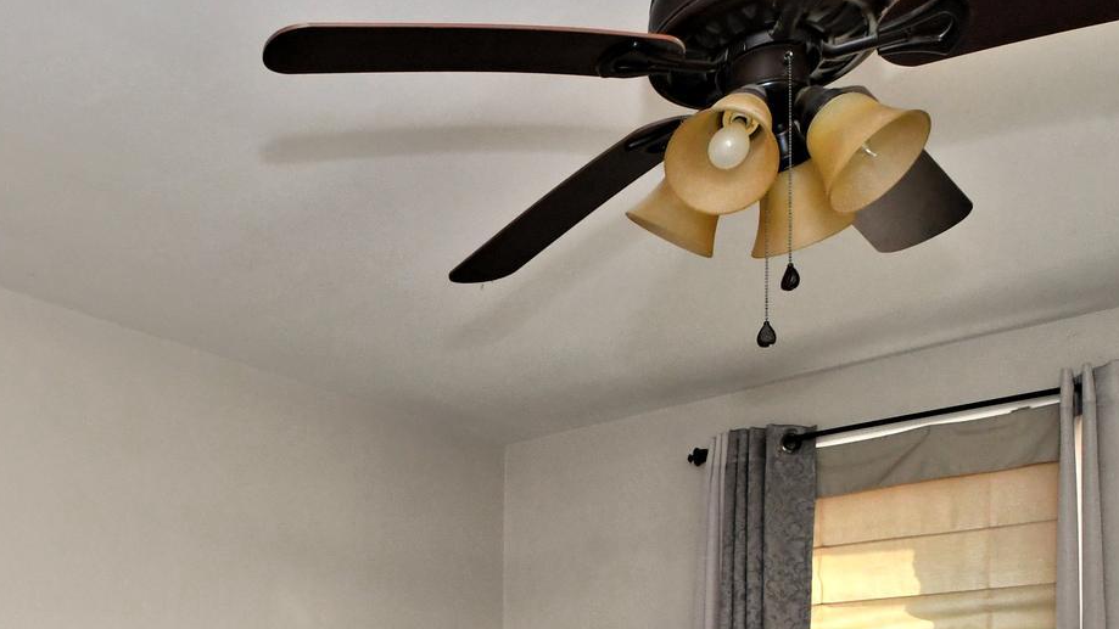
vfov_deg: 29.2
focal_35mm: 35
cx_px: 297
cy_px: 749
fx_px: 1039
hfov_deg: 54.3
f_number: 8
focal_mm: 10
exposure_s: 1/250
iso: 1000
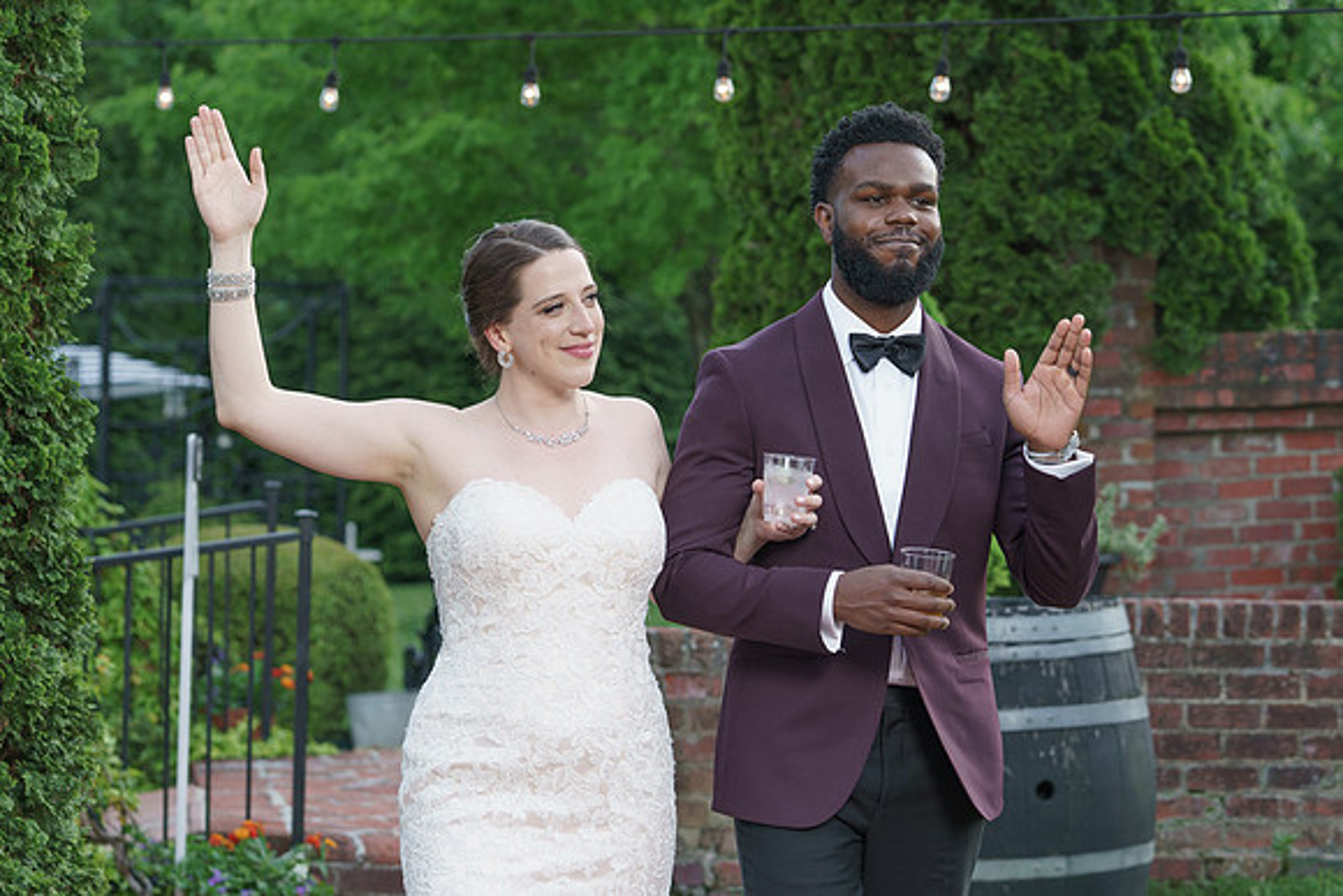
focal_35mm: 100
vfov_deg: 13.7
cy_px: 448
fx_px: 3721
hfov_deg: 20.4
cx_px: 767
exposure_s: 1/200
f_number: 4
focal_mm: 75
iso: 200
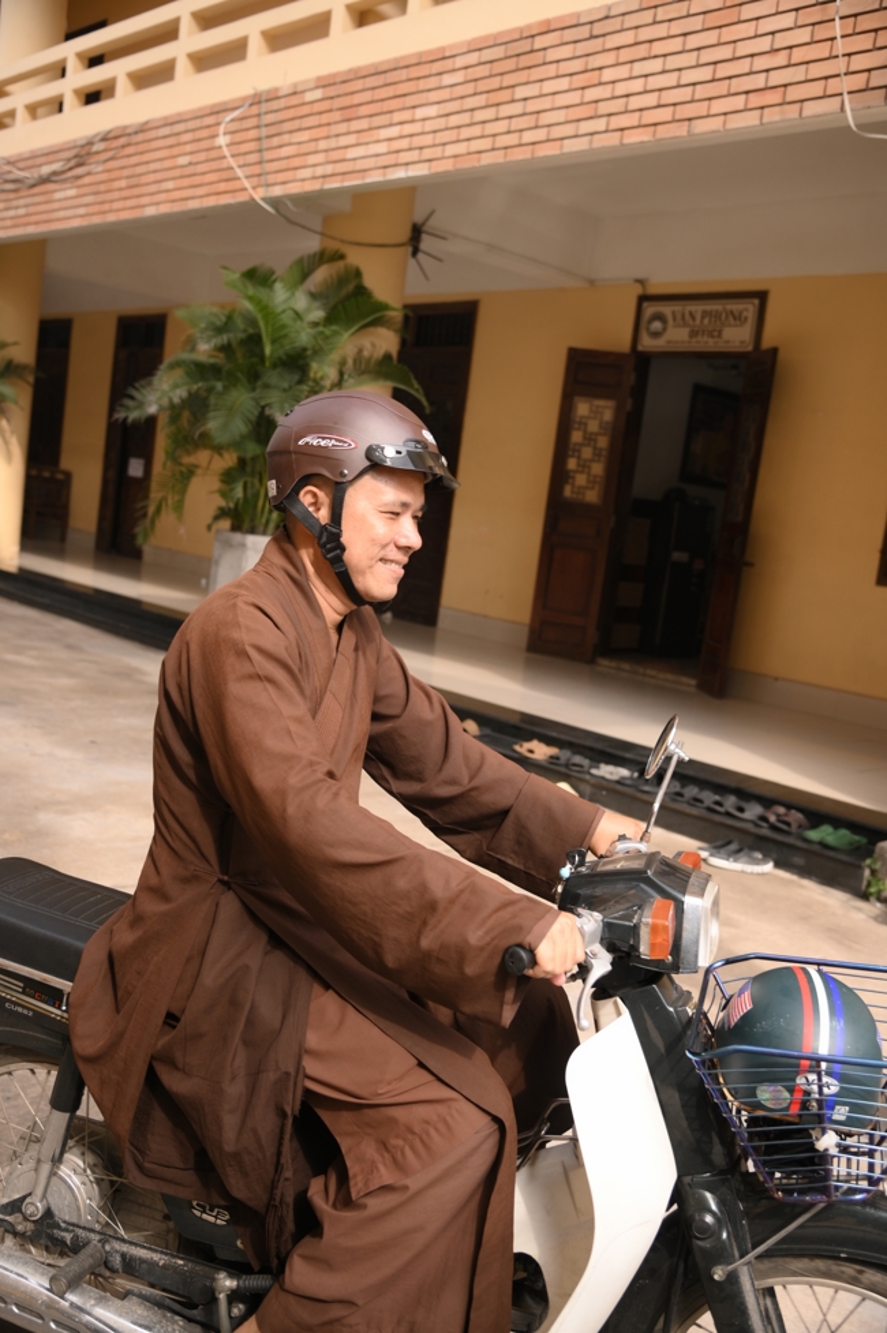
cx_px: 444
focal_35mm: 34
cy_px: 666
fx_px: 1258
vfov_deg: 55.8
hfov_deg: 38.8
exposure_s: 1/500
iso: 400
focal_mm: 34
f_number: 4
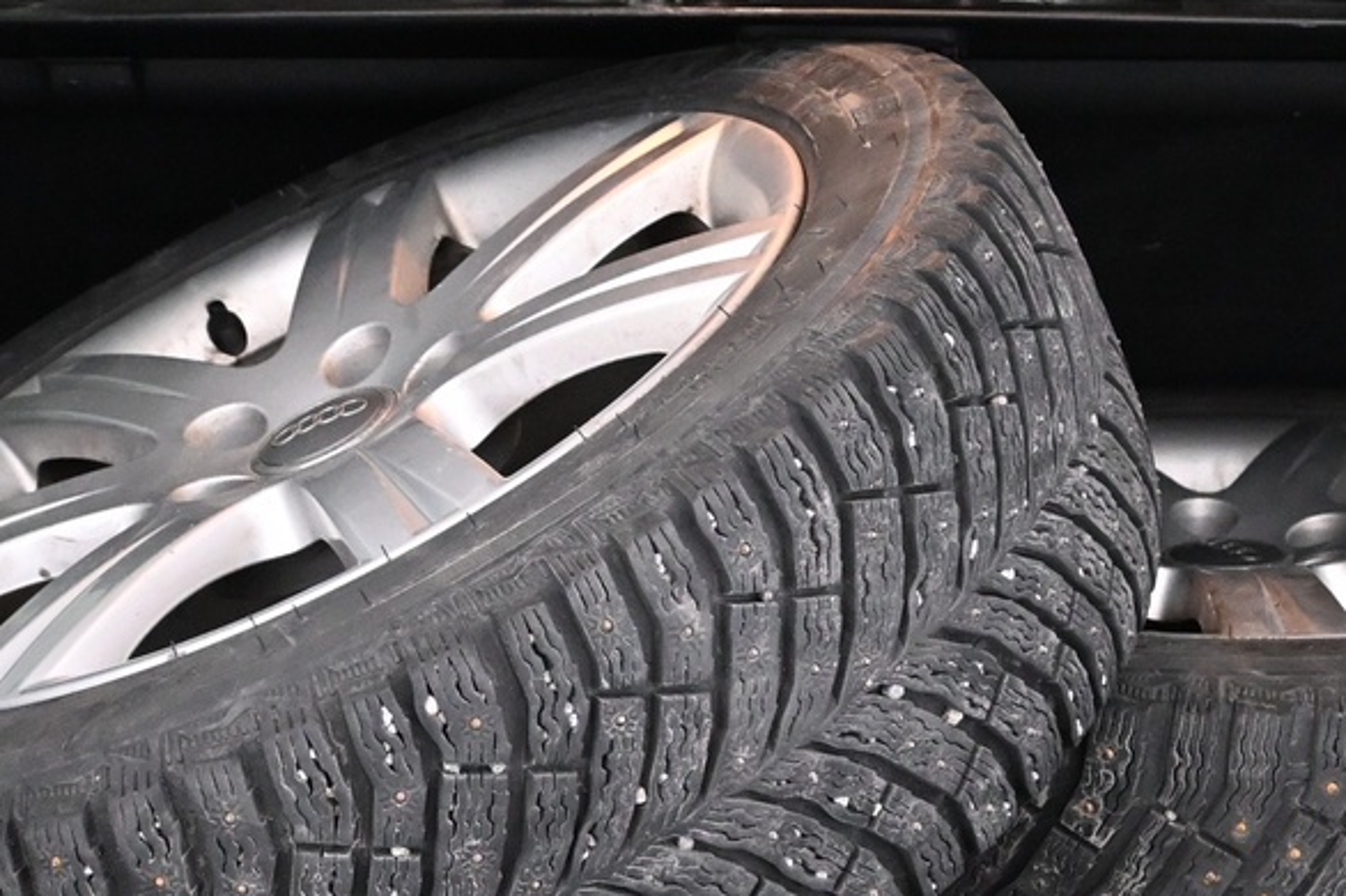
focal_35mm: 85
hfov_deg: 23.8
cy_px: 664
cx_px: 882
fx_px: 3179
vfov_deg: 16.0
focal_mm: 20.5
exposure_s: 1/60
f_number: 3.8
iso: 3200
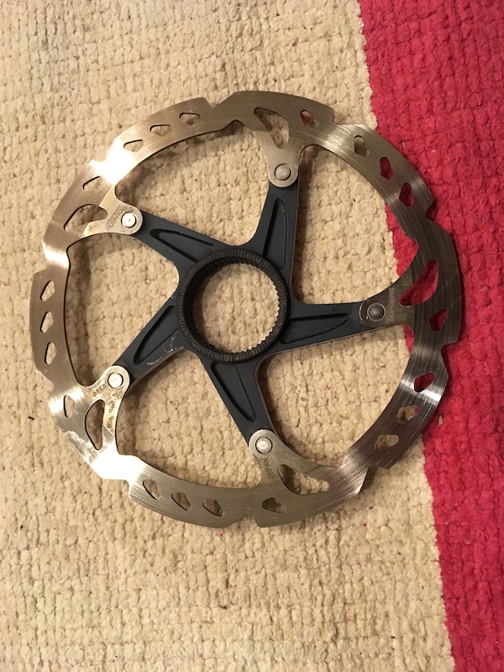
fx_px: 563
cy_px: 336
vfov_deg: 61.7
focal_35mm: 29
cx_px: 252
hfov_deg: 48.2
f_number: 2.2
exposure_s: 1/30
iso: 200
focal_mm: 4.15
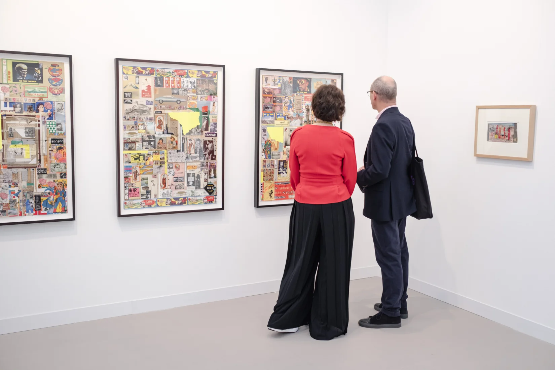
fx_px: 540
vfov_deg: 37.9
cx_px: 278
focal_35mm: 35
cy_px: 185
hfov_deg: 54.4
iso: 640
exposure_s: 1/250
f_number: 2.8
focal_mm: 23
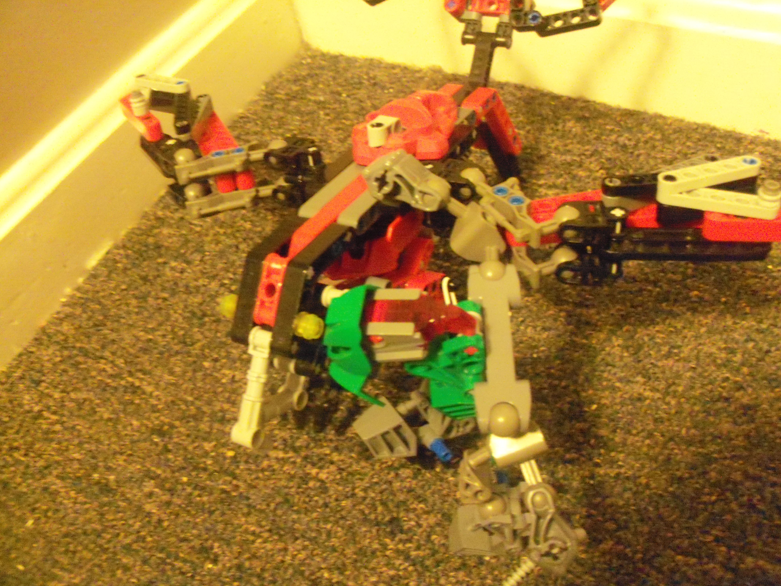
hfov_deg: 52.6
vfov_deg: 40.7
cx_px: 390
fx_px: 790
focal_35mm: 35
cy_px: 293
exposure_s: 1/2
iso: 800
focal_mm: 6.3
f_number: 3
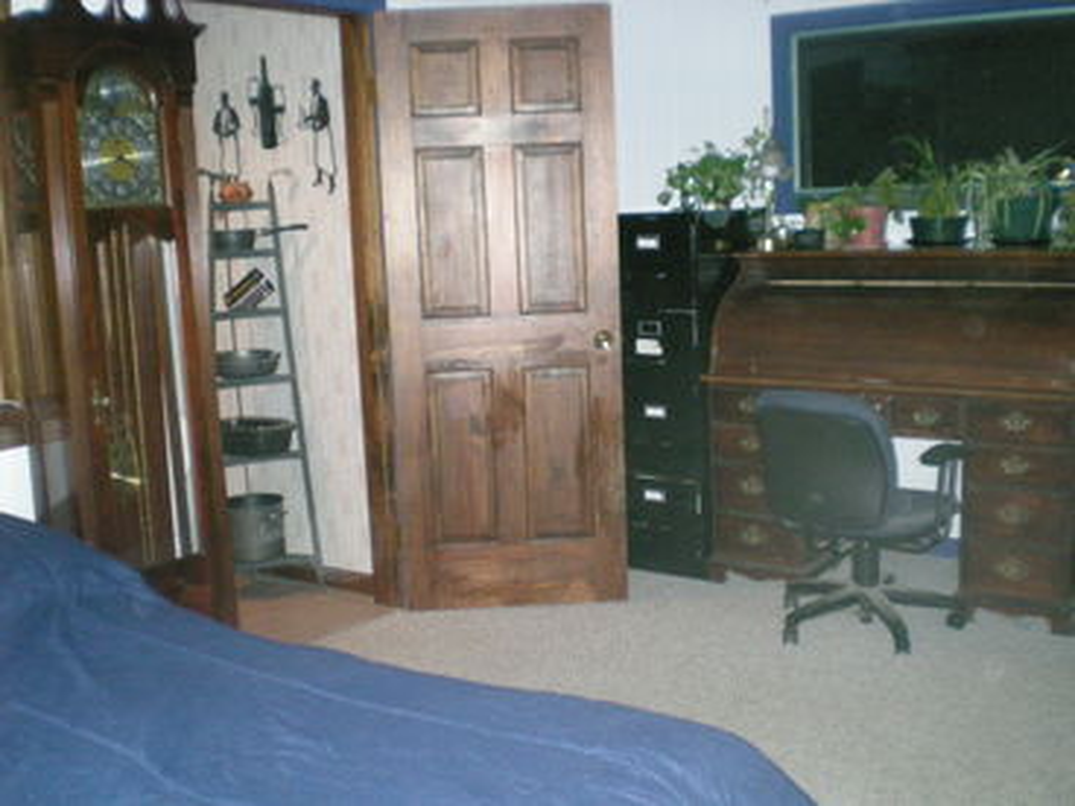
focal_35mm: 38
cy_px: 403
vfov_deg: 37.7
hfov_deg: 49.0
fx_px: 1180
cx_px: 538
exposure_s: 1/60
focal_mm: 6.3
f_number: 3.1
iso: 612
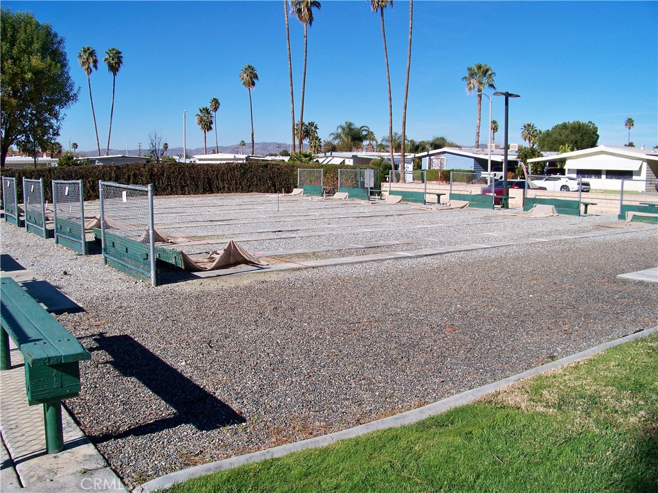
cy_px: 246
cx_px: 329
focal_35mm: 33
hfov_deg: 55.4
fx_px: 627
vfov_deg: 42.9
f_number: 4
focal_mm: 5.85
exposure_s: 1/800
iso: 64
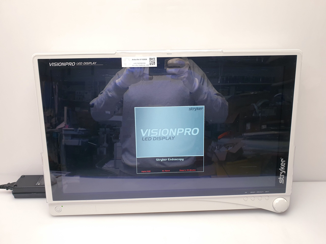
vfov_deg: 53.1
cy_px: 122
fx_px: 245
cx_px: 163
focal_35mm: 26
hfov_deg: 67.3
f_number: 2.4
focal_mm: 4.3
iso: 100
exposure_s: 1/50
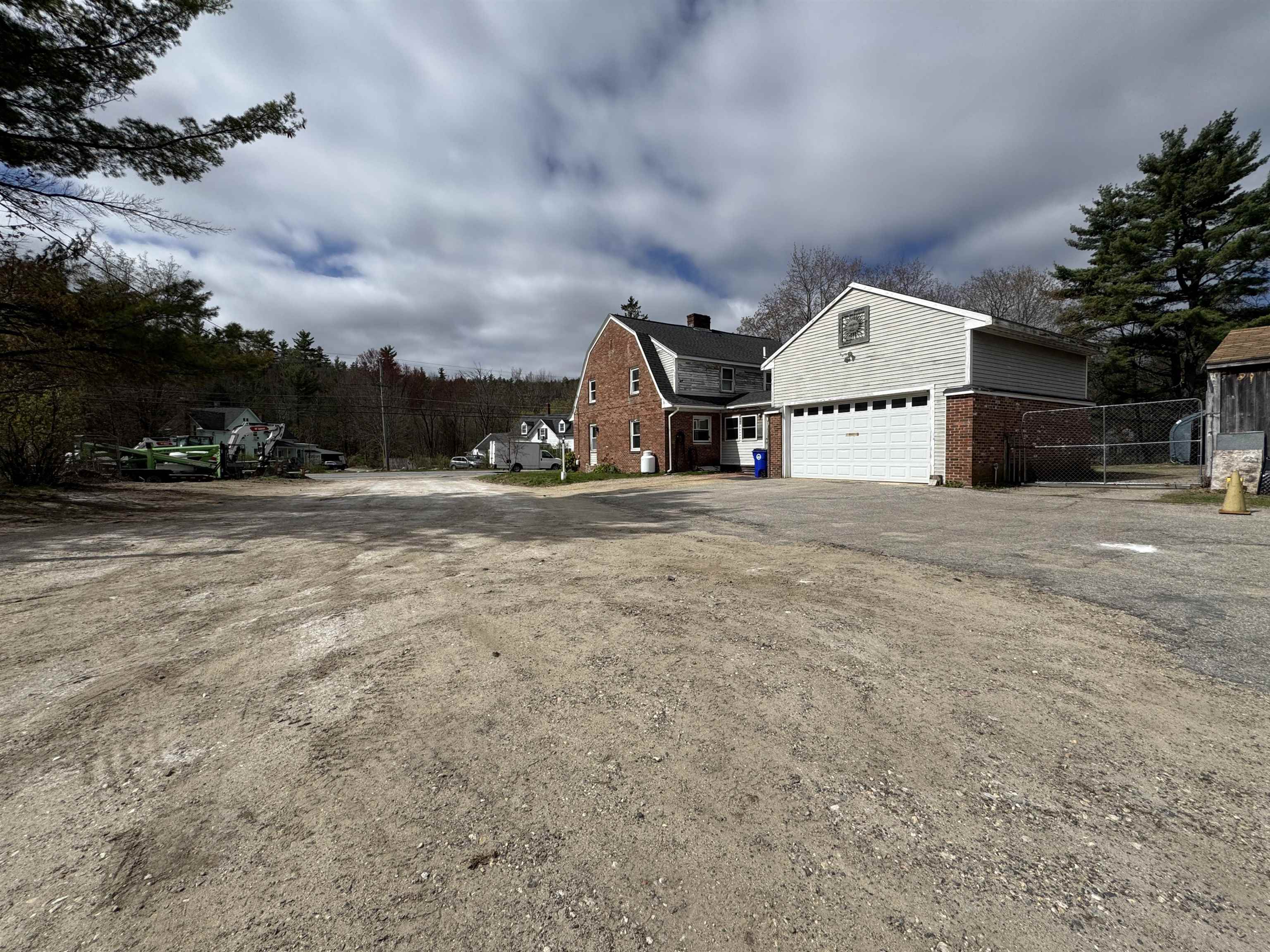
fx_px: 514
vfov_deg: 85.7
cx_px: 635
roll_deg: -0.6
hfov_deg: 102.1
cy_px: 476
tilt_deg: -2.9
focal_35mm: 14
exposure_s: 1/4132
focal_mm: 2.22
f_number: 2.2
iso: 40
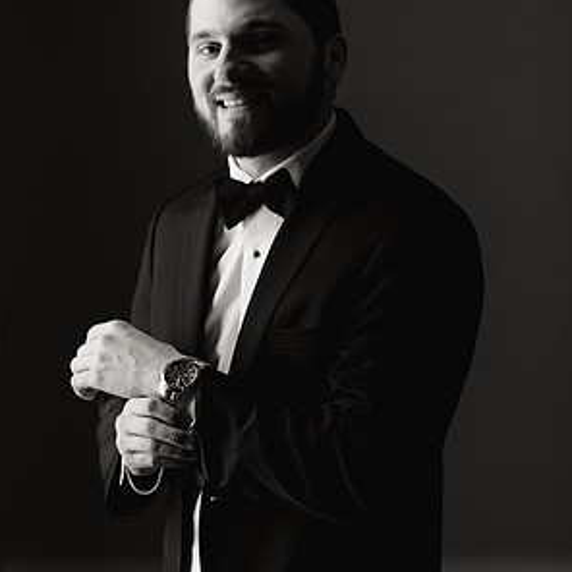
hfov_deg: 15.8
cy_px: 280
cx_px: 286
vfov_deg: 15.8
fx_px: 2056
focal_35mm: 110
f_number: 2.2
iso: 800
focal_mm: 85
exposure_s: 1/160
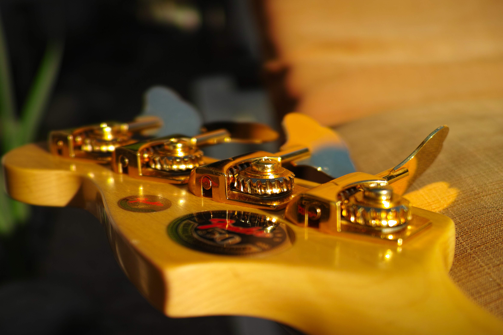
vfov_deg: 29.9
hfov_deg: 43.6
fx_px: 629
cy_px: 168
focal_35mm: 45
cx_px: 252
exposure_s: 1/1250
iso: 100
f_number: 2.8
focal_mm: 30
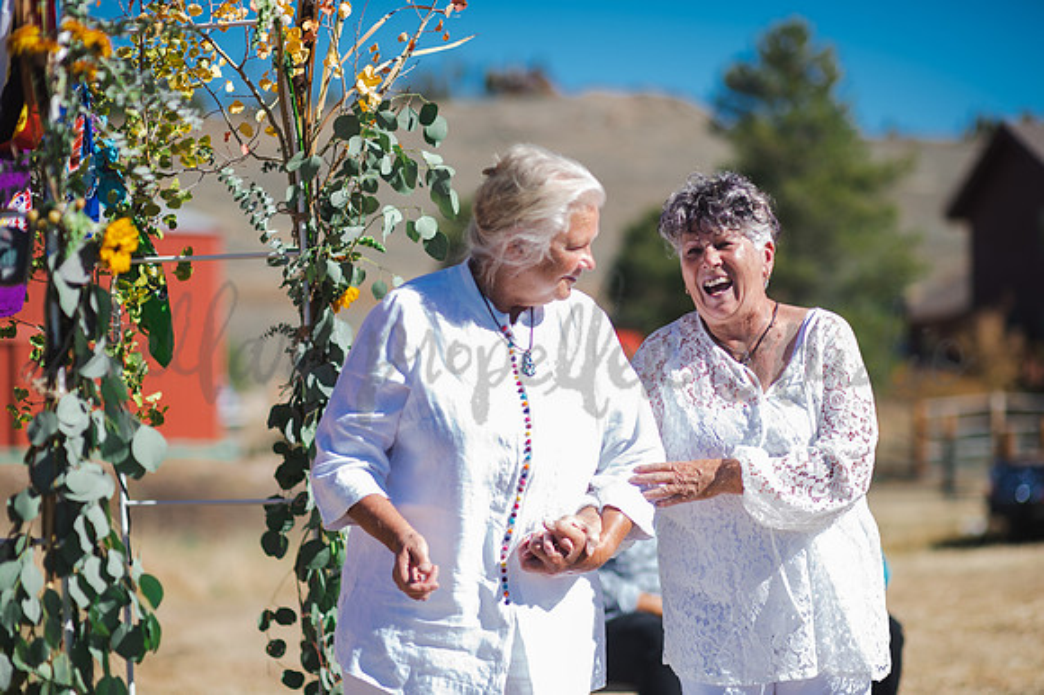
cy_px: 348
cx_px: 522
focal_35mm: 85
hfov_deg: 23.9
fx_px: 2464
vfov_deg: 16.1
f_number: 1.8
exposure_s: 1/2500
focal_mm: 85
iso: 125
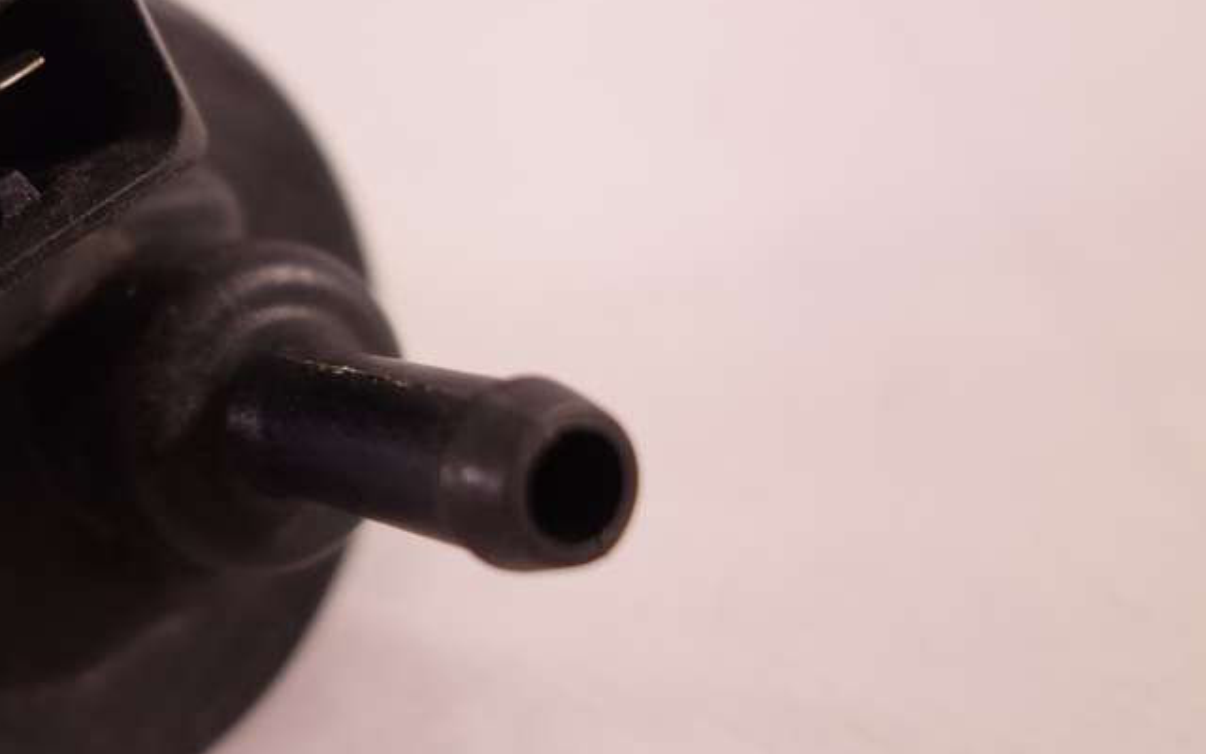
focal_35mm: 61
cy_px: 185
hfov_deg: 31.3
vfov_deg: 21.1
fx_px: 2005
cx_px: 38
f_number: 2.5
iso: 200
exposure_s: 1/100
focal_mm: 10.4
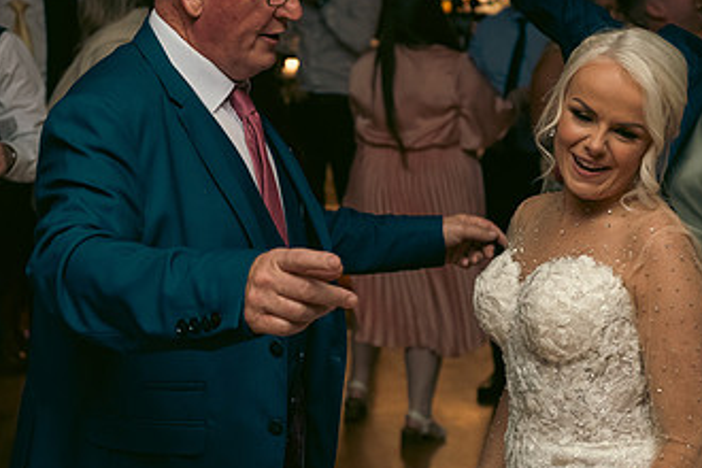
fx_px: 1540
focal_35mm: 79
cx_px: 362
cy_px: 197
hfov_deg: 25.7
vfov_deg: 17.3
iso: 800
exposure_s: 1/160
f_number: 3.5
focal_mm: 45
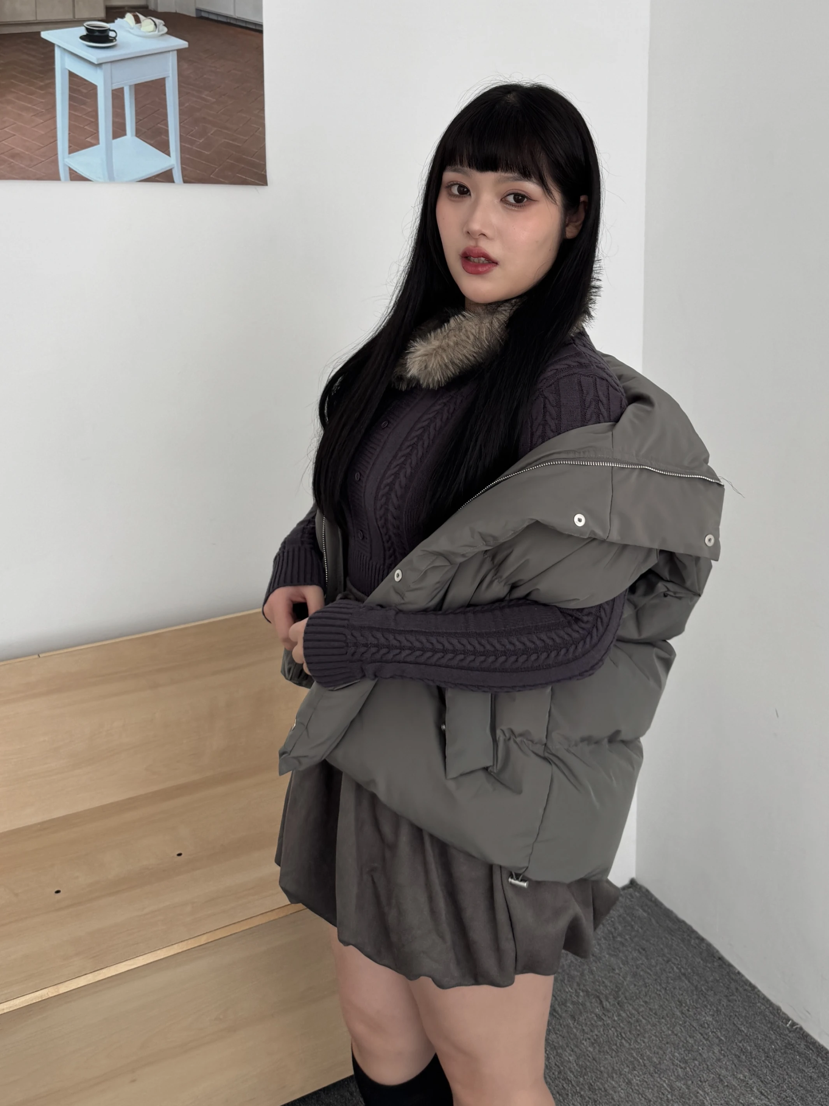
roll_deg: -0.8
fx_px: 766
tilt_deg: -5.5
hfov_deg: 56.8
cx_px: 414
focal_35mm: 24
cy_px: 553
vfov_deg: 71.6
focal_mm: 6.76
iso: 50
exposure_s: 1/128
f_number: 1.78
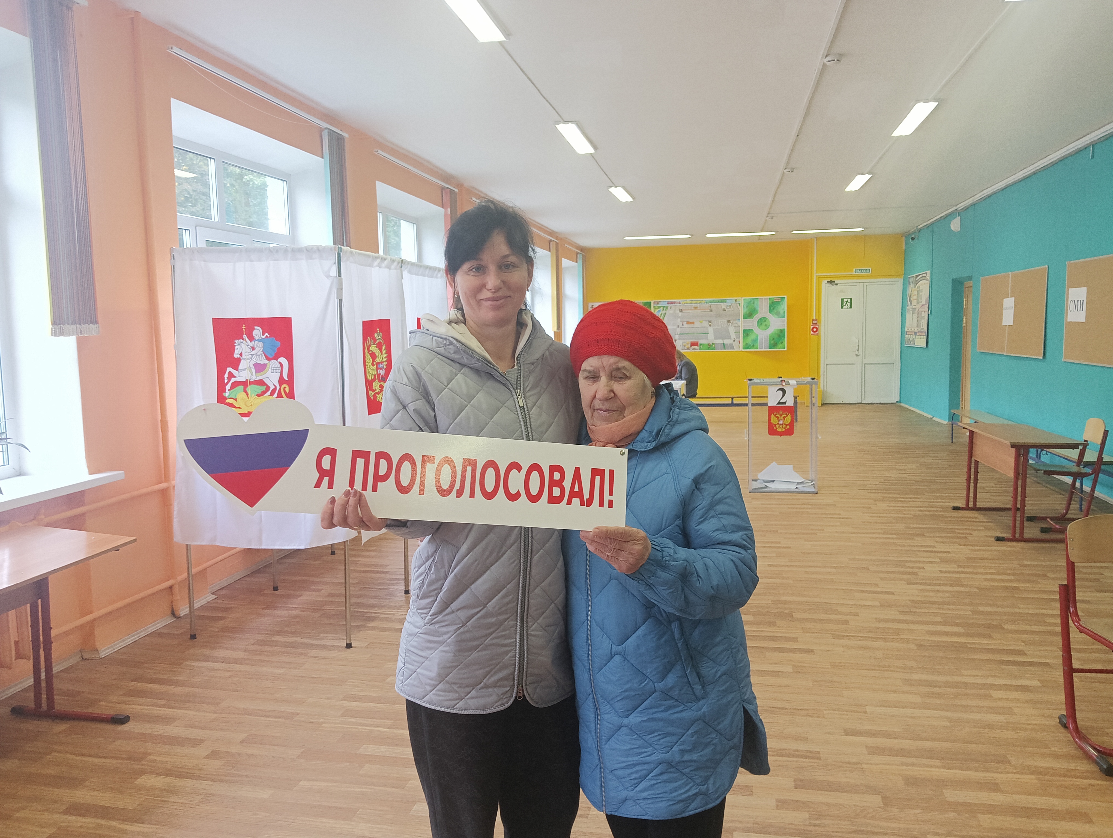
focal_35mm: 27
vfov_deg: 51.5
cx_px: 556
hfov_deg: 65.2
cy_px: 419
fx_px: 869
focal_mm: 4.05
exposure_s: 1/100
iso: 400
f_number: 1.8
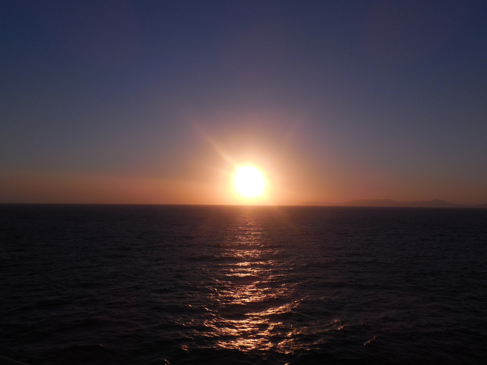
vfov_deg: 41.8
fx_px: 478
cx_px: 244
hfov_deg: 54.0
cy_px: 182
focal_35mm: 34
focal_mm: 6
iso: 125
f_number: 12.5
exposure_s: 1/400
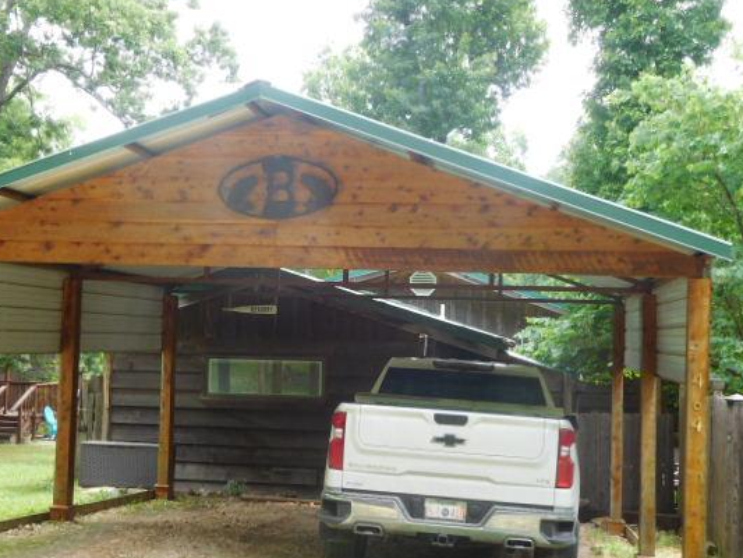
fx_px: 1031
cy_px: 300
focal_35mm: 48
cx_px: 347
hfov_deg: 39.6
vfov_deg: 30.3
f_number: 3.9
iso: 125
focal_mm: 7.1
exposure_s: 1/125
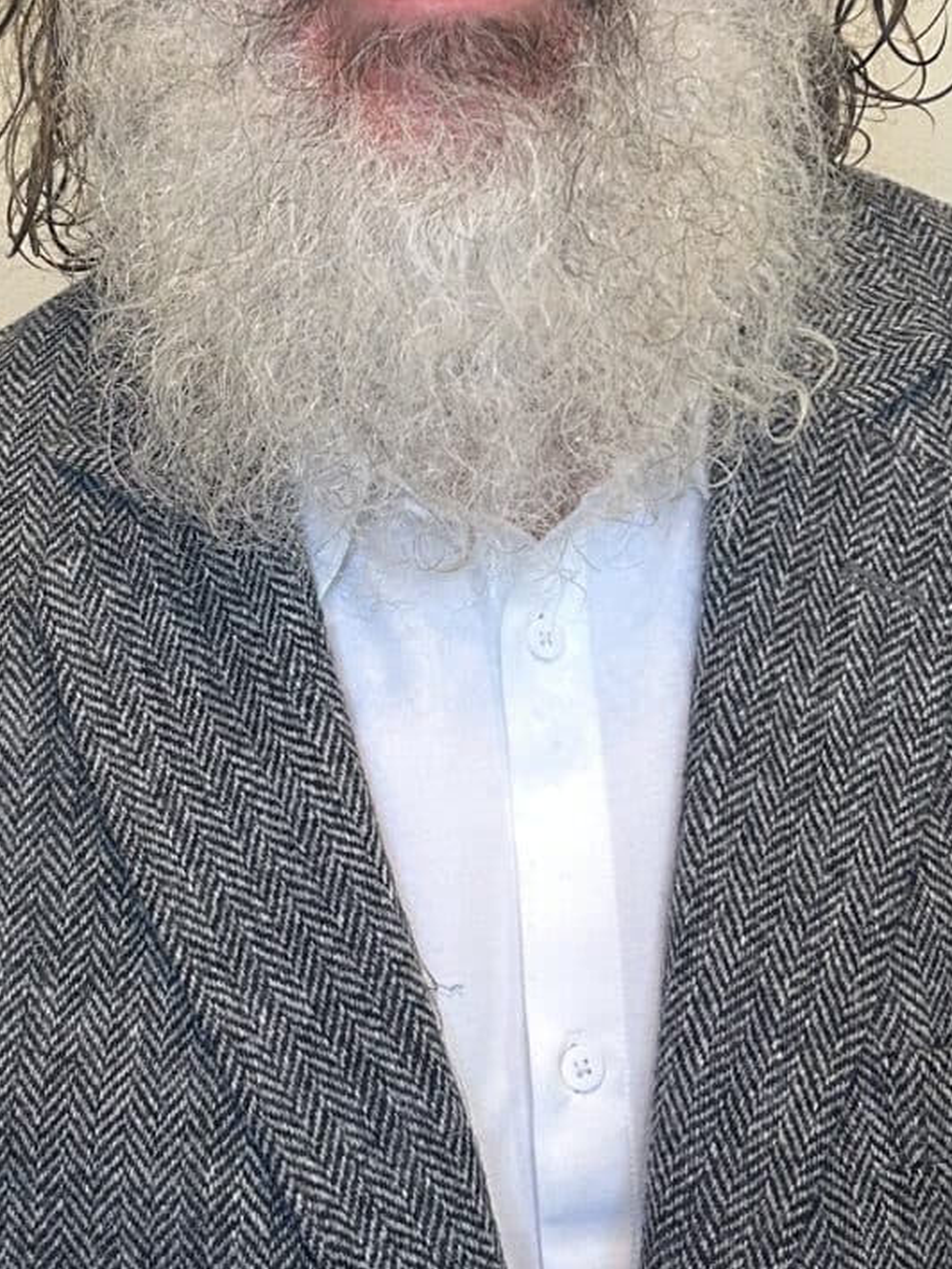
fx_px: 2419
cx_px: 463
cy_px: 333
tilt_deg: -6.5
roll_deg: +2.0
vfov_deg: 29.0
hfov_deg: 22.3
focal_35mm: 66
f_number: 1.5
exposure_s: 1/60
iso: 250
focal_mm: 5.7
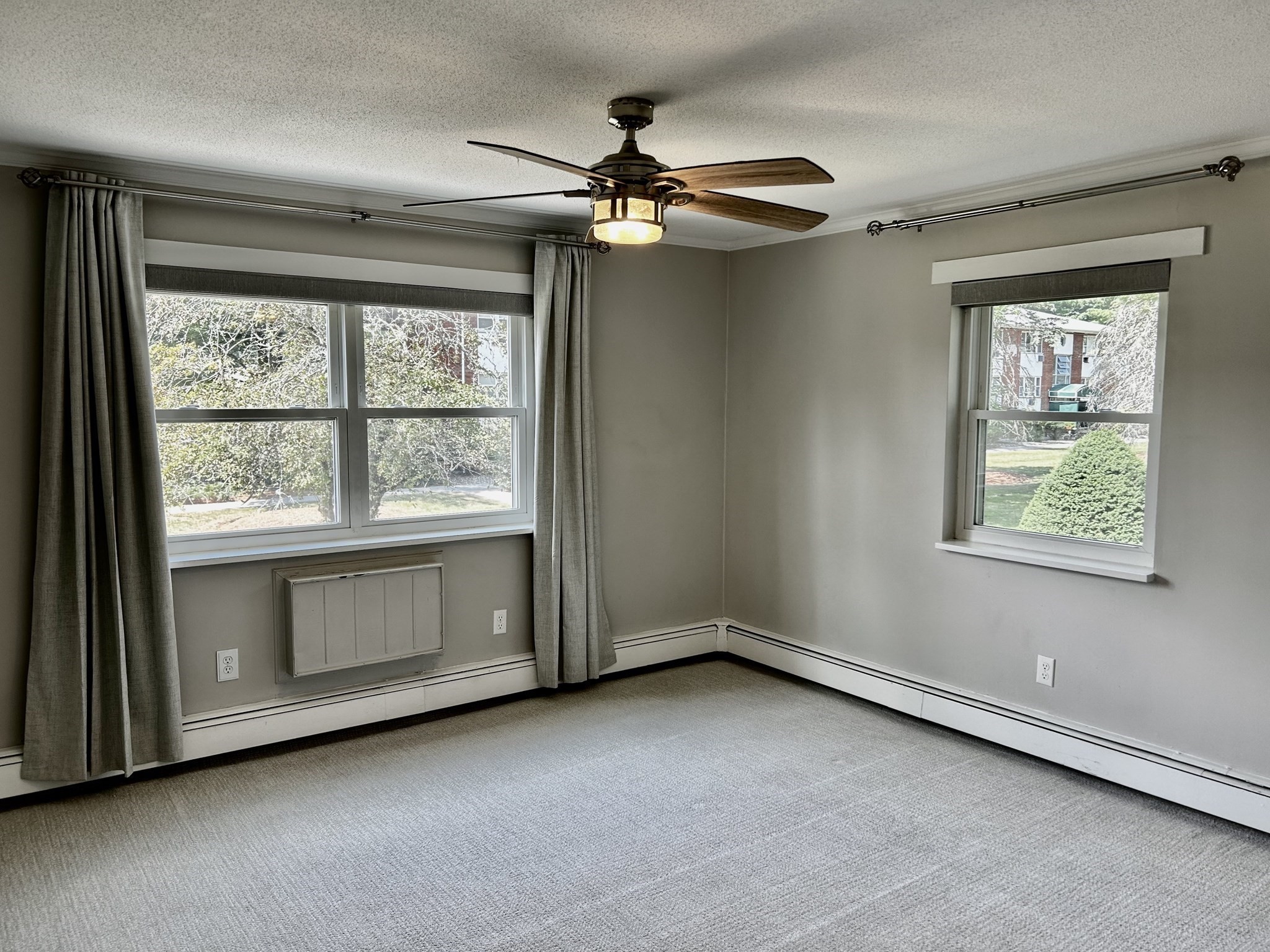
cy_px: 476
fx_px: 954
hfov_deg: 67.3
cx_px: 635
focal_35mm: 26
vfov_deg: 53.1
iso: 40
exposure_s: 1/122
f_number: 1.5
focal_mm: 5.7
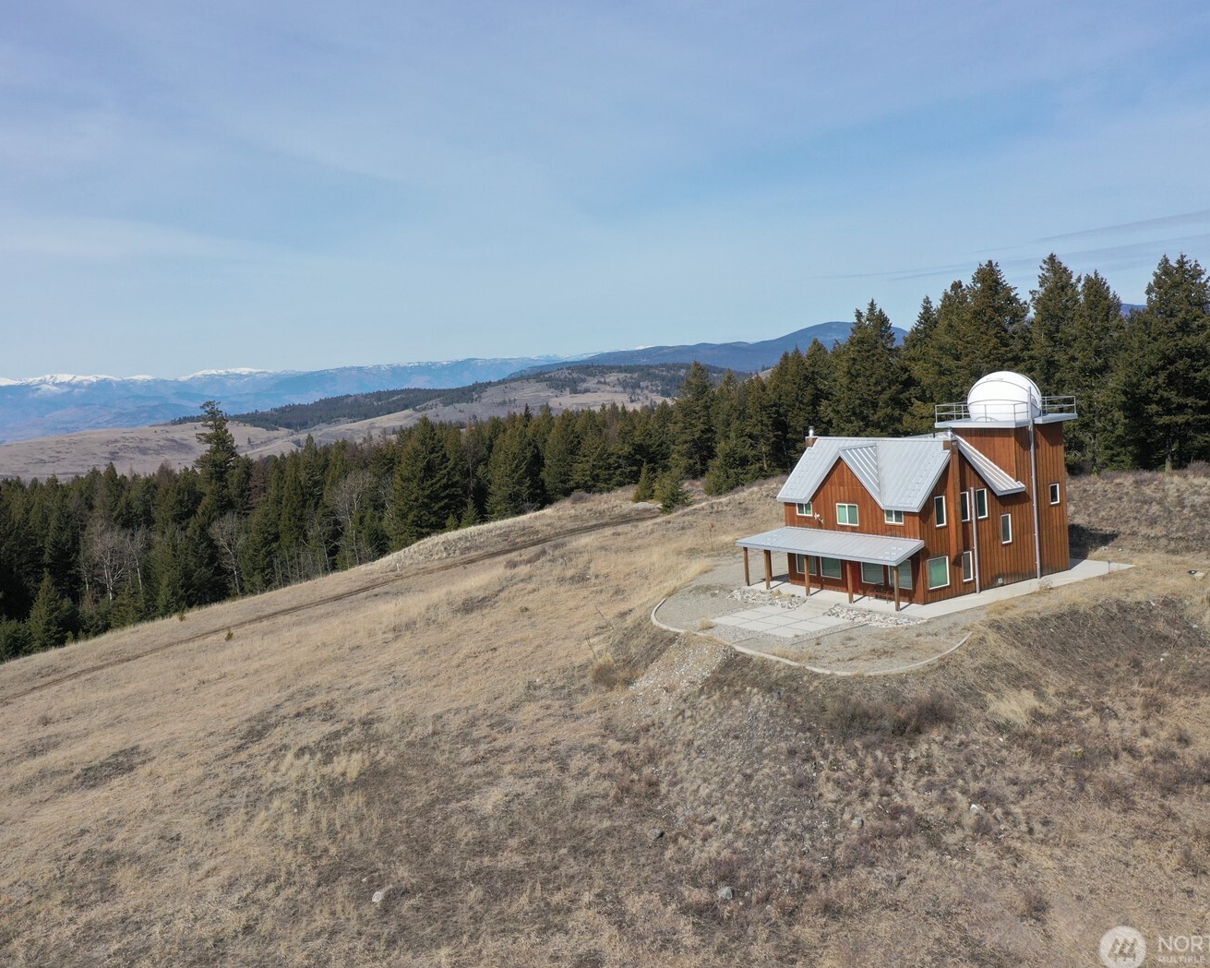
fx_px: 1218
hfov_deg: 52.7
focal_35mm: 34
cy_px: 463
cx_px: 541
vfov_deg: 43.4
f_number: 6.3
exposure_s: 1/500
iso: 100
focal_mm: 10.26
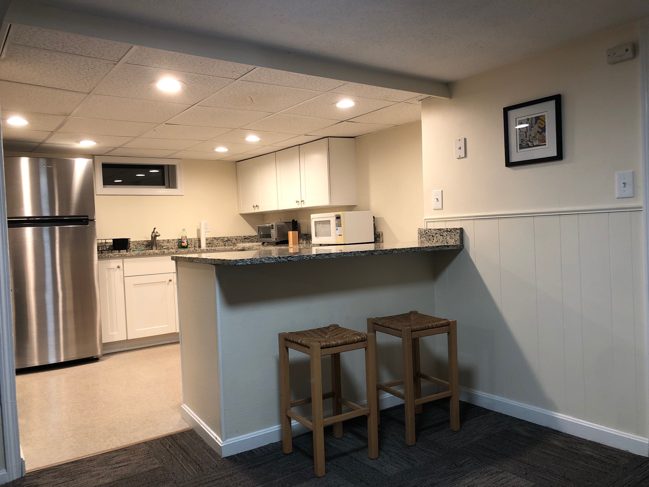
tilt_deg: -1.1
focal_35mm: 28
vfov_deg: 49.7
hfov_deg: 63.4
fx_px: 525
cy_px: 244
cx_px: 324
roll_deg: +1.8
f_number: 1.8
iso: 40
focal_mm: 4
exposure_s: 1/20
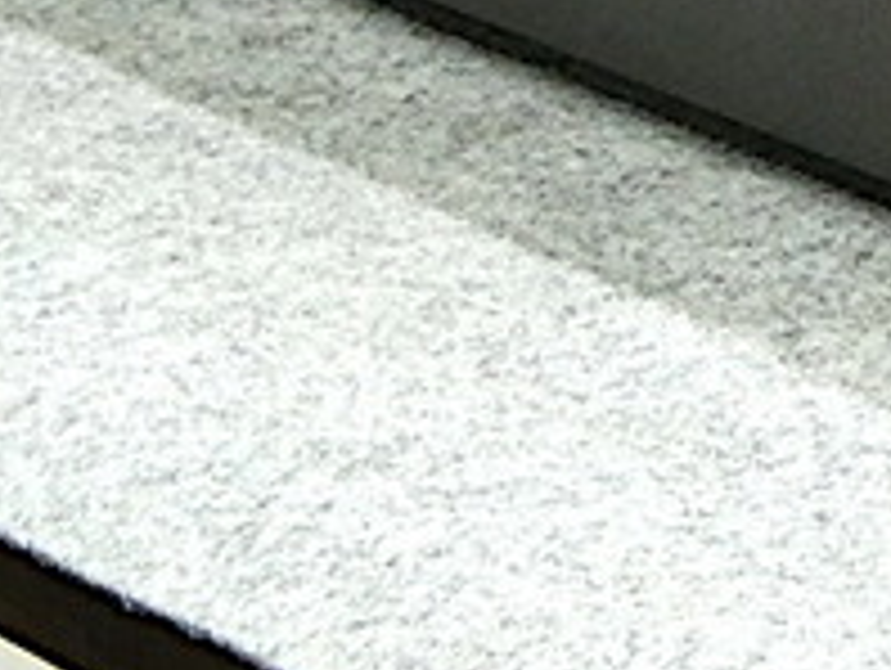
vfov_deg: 6.1
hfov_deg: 8.0
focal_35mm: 242
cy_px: -459
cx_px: 1436
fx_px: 6237
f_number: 5.6
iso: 400
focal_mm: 9
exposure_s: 1/8
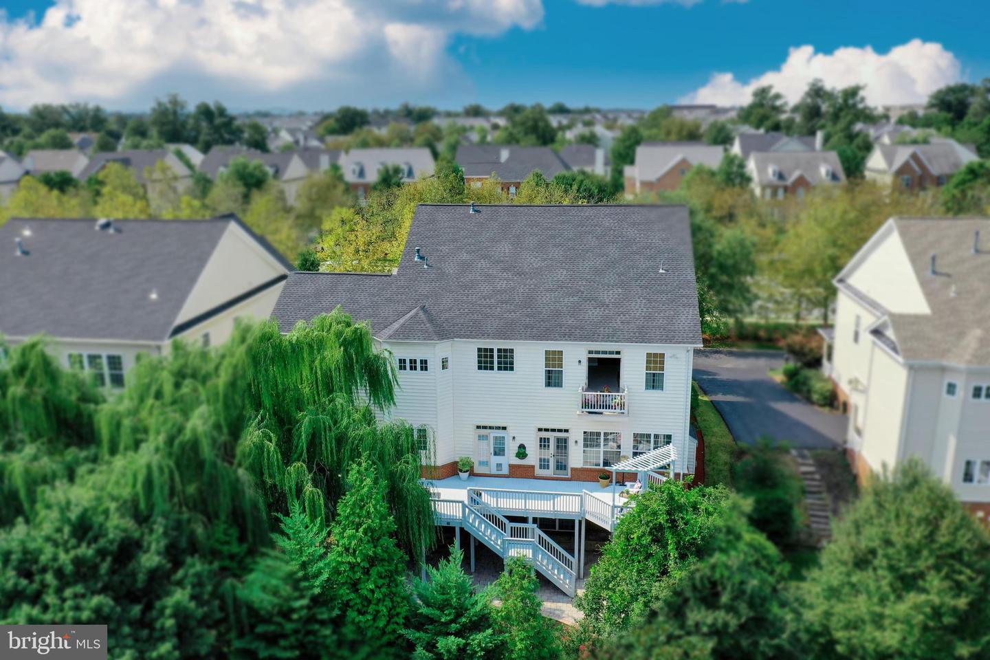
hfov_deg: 65.5
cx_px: 495
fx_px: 770
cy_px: 330
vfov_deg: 46.4
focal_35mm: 28
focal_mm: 10.26
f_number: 5.6
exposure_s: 1/400
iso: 100
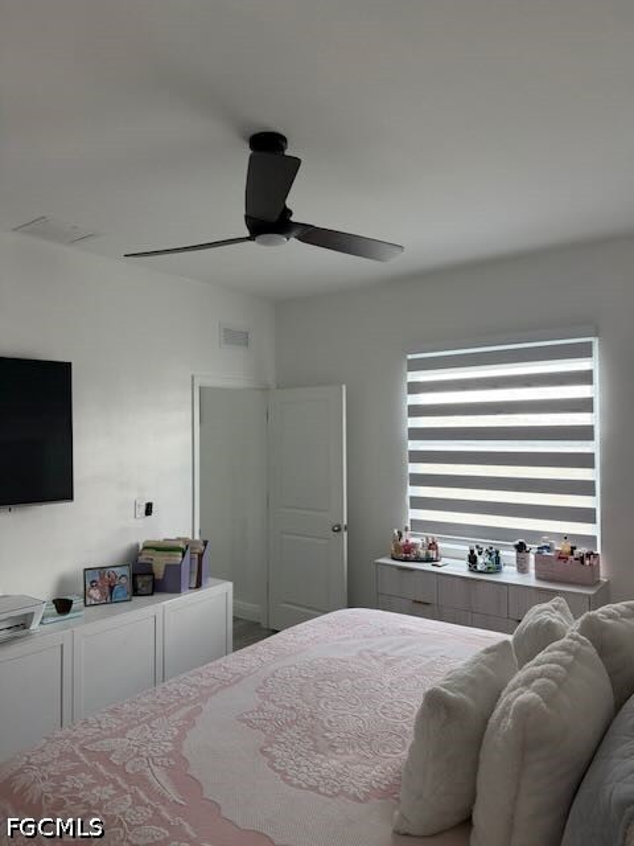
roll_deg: +0.4
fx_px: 586
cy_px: 423
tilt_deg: +0.9
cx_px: 317
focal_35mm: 24
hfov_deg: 56.8
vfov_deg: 71.6
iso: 200
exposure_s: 1/72
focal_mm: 6.76
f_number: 1.78
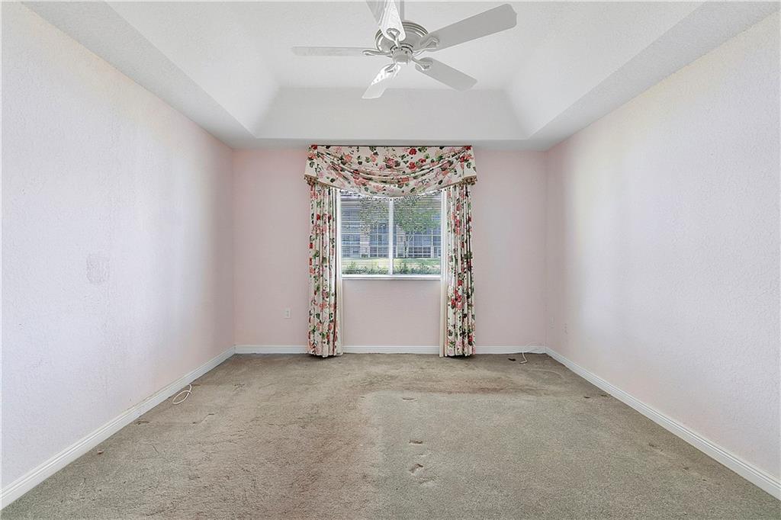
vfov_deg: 77.3
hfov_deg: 100.4
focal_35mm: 15
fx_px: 325
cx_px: 390
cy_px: 260
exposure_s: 1/3
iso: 160
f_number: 11
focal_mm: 10
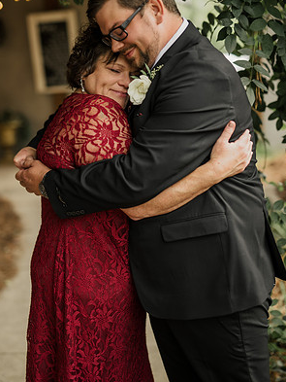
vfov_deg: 34.9
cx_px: 143
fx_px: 606
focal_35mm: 55
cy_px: 182
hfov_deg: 26.6
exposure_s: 1/200
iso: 100
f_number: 1.8
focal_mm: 50
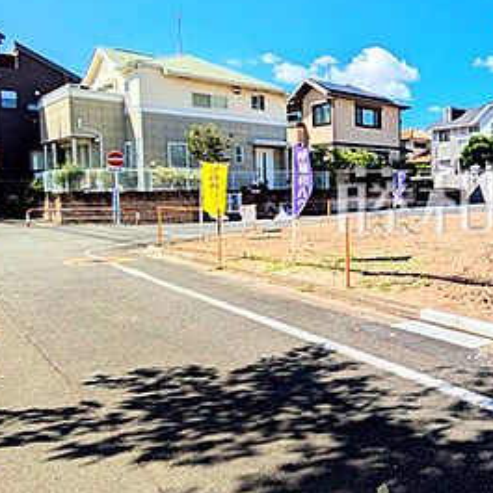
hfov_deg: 44.8
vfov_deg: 56.9
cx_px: 532
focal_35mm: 28
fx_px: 451
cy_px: 199
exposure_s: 1/1852
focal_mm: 1.83
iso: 43
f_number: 2.2
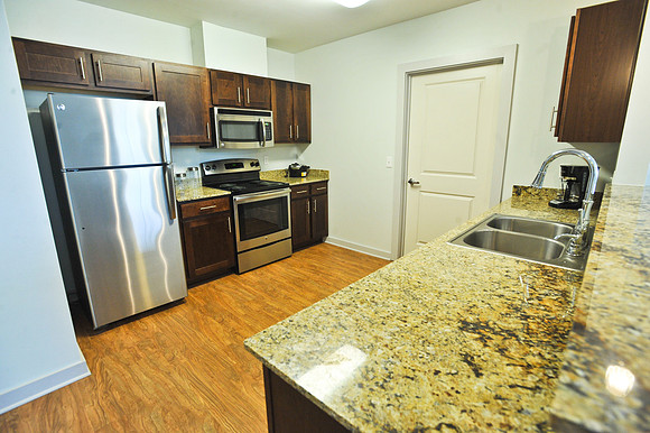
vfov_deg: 70.4
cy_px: 216
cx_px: 325
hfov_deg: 93.3
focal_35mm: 17
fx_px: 307
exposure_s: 1/40
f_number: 5.6
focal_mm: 17
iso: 1250
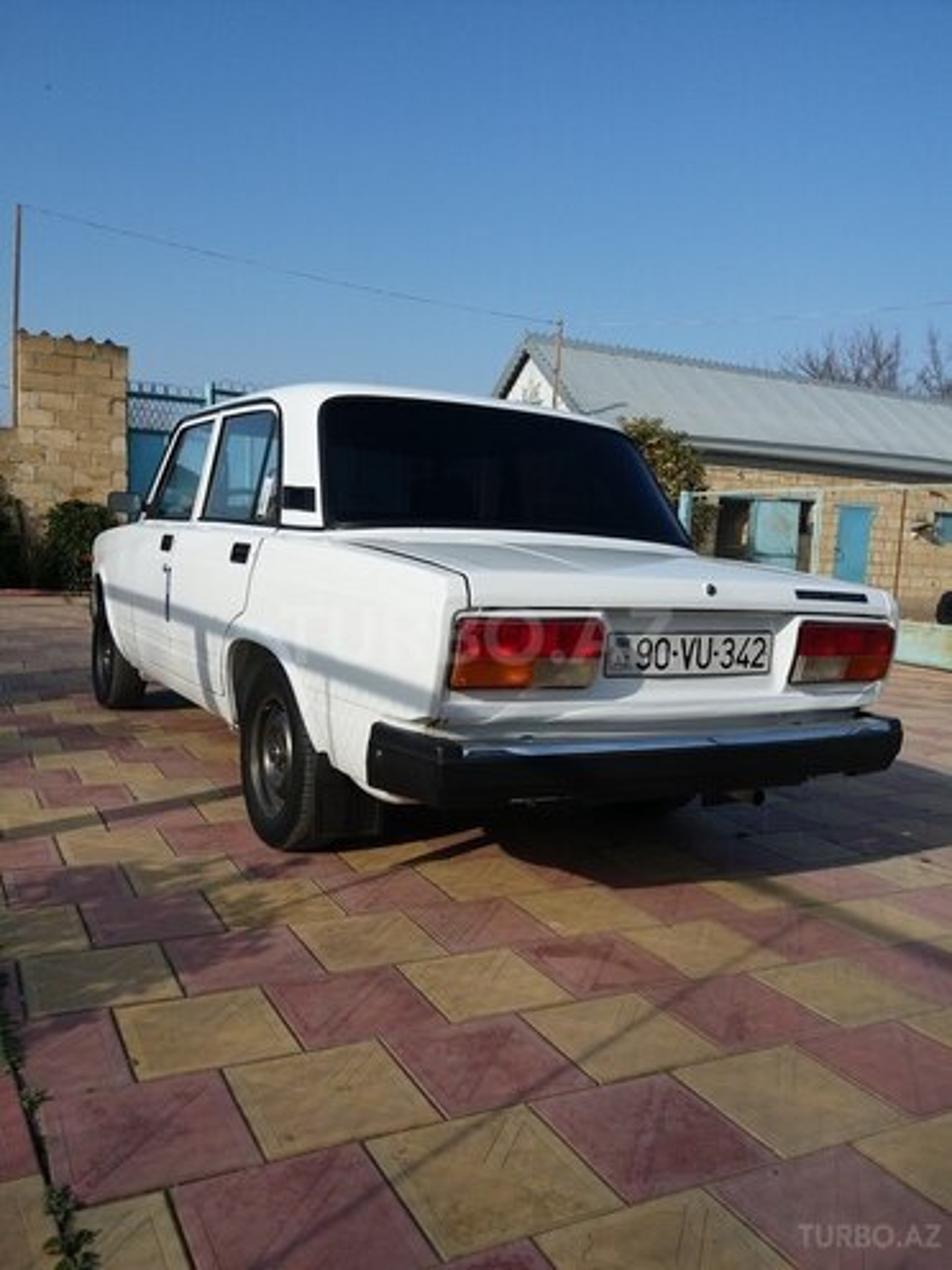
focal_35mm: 27
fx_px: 990
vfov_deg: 65.3
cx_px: 476
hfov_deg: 51.4
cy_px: 635
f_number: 1.9
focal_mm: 3.7
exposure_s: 1/1413
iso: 40
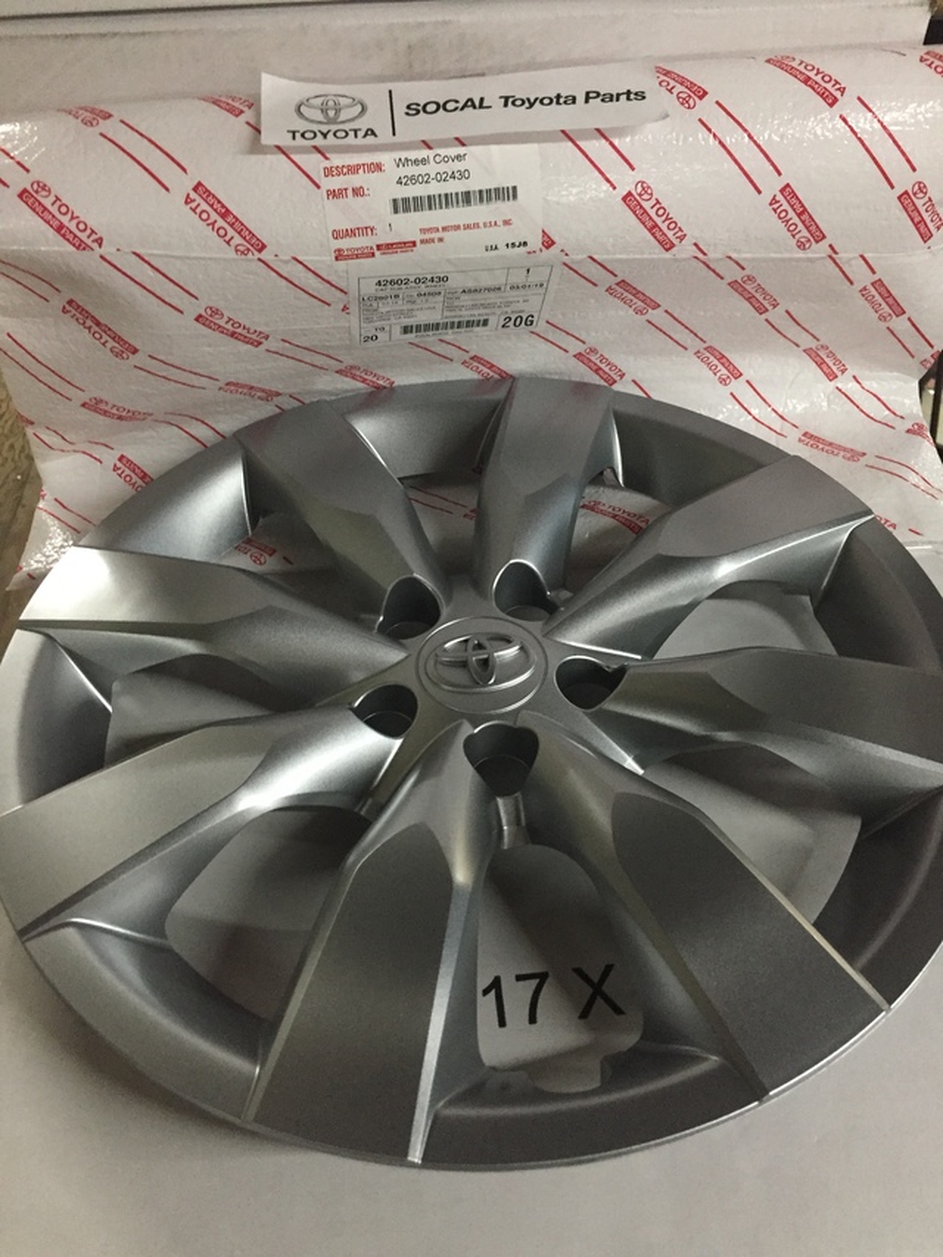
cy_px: 628
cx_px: 472
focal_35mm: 29
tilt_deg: -44.7
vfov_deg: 61.7
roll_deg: +2.4
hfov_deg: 48.2
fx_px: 1053
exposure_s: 1/30
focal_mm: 4.15
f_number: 2.2
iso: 200
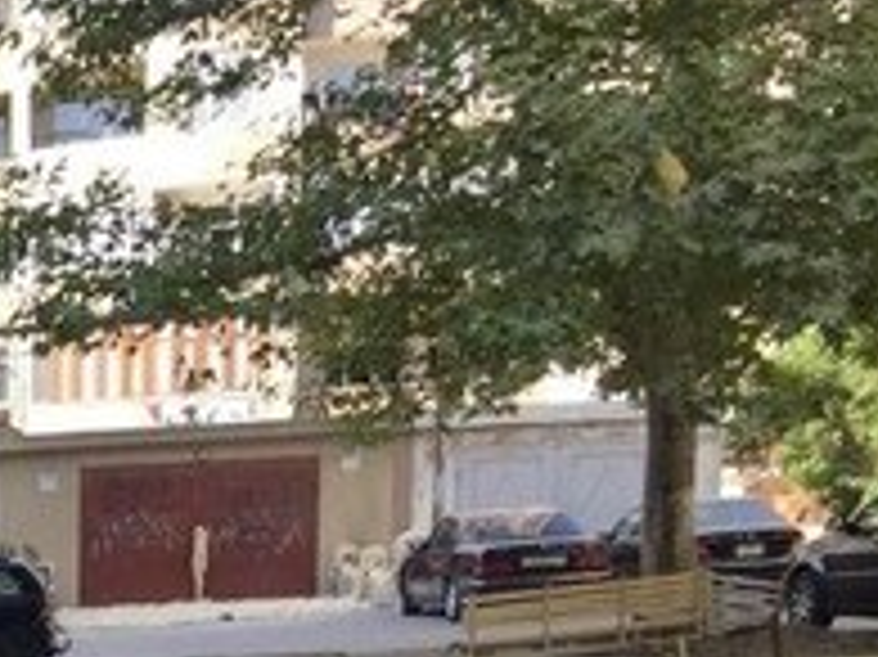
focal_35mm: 98
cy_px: 983
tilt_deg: -8.1
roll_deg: +1.6
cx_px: -540
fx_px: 2484
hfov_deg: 17.5
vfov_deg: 14.1
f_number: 2.2
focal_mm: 4.15
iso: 32
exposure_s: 1/366
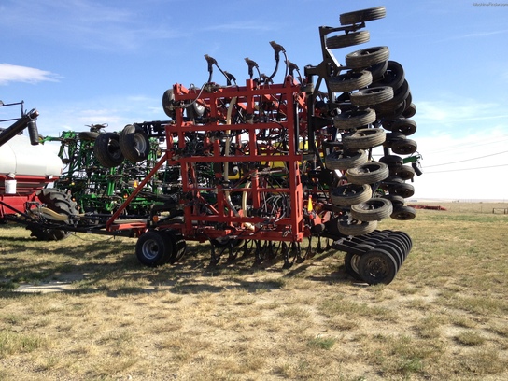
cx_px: 254
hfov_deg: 52.6
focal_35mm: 35
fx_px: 514
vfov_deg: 40.7
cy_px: 190
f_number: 2.4
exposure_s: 1/935
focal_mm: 4.28
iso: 64
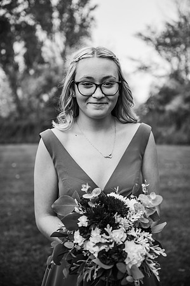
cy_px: 143
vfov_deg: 42.0
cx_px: 95
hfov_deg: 28.6
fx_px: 373
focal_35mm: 47
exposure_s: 1/1000
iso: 200
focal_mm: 47
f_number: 3.2
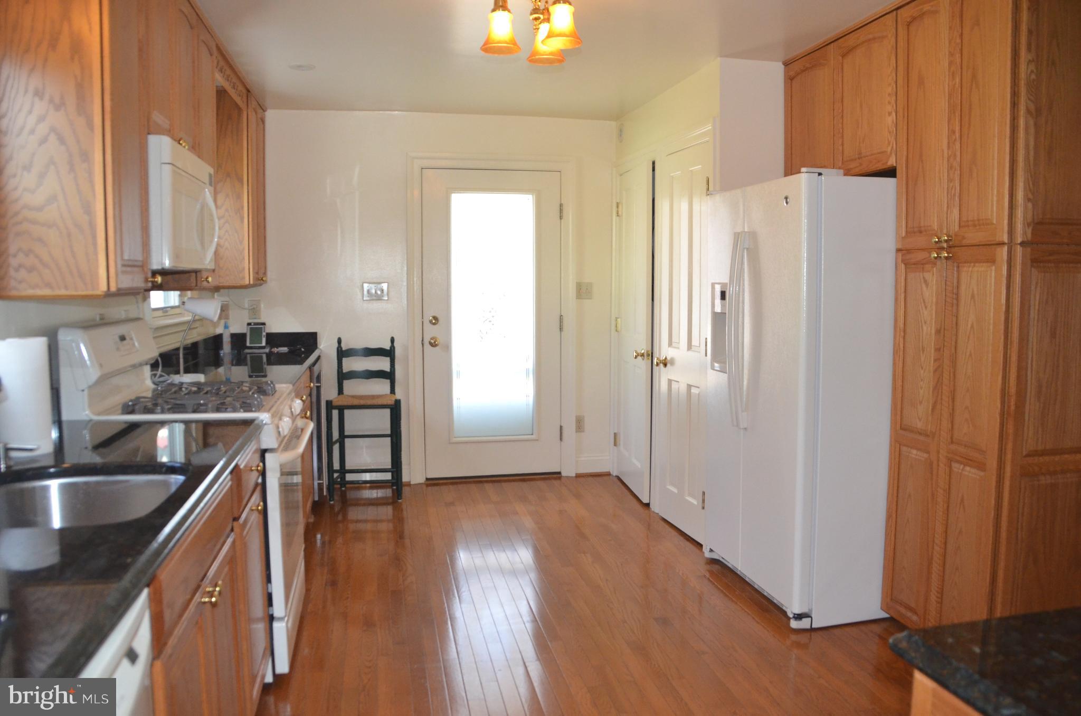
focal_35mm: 27
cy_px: 358
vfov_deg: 47.7
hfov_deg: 67.5
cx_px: 540
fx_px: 809
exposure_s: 1/200
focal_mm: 18
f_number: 6.3
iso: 2000
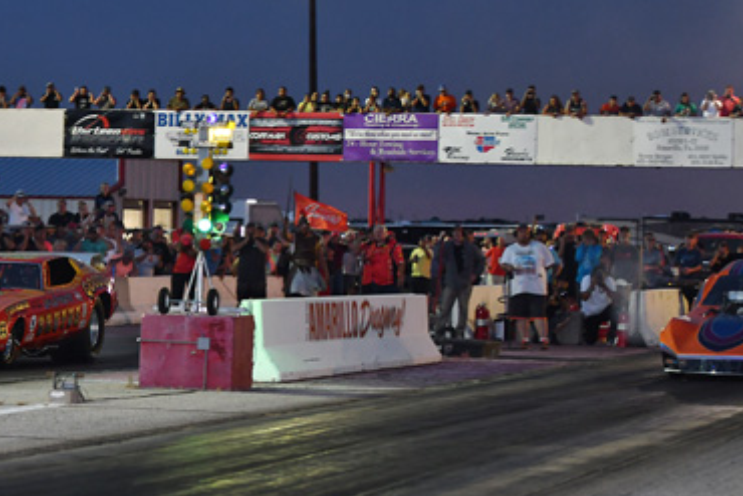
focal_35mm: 142
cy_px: 283
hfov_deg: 14.4
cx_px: 365
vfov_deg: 9.7
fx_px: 2932
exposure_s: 1/250
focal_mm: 70
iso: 640
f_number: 2.8
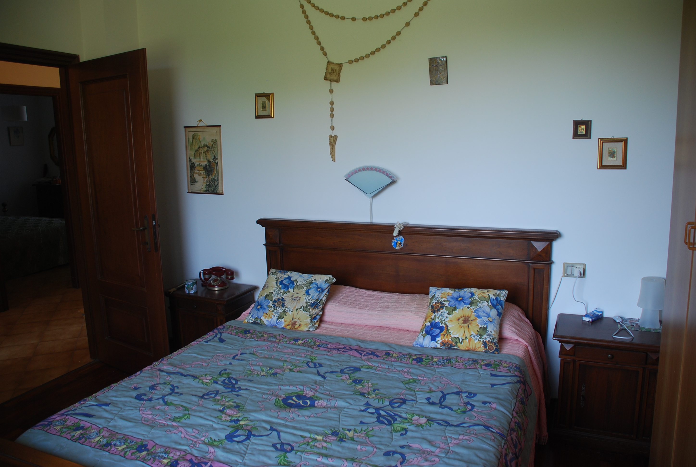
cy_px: 234
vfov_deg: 48.1
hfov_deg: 67.3
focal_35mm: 27
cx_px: 348
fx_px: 523
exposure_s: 1/30
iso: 200
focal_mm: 18
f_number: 3.5
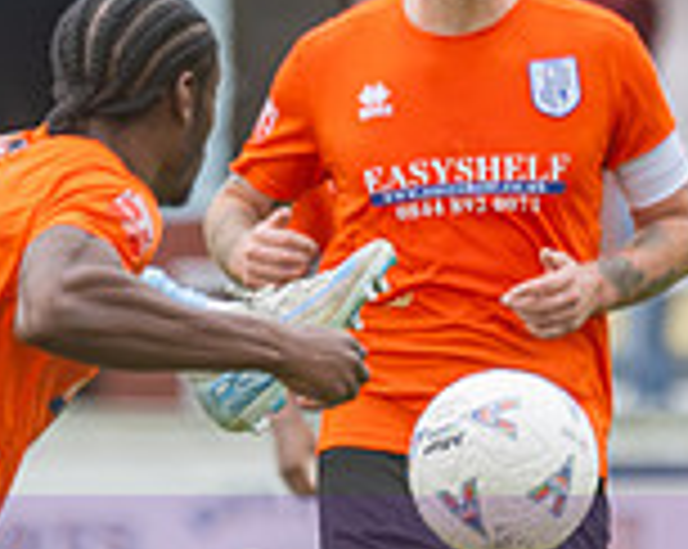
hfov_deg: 0.8
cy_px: 390
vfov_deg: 0.7
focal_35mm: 2375
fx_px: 48298
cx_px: 147
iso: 720
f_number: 2.8
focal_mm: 300
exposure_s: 1/1250
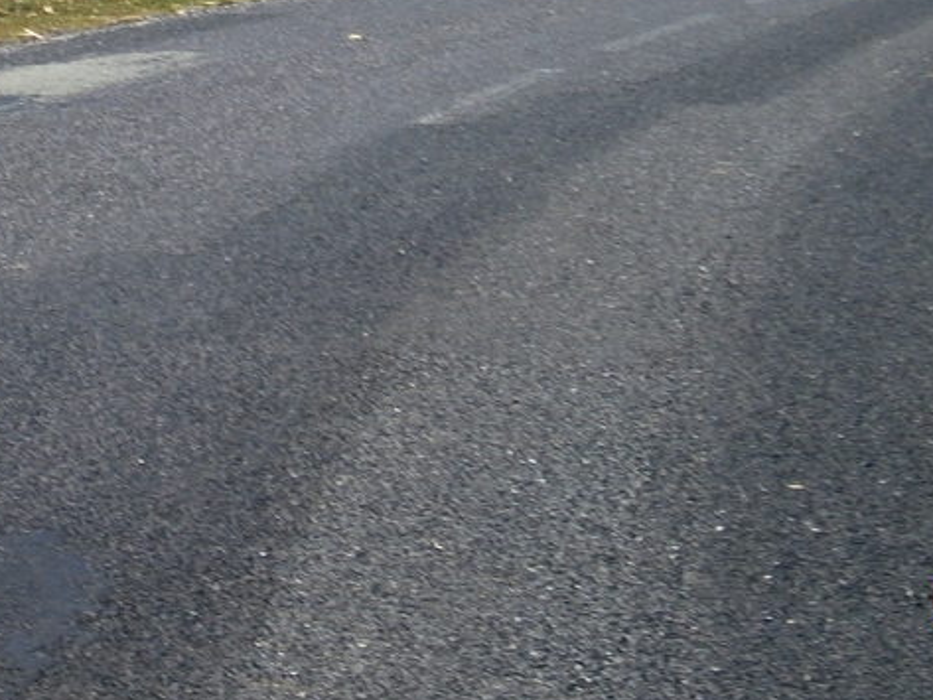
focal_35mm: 169
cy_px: -179
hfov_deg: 11.6
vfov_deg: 8.7
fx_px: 4556
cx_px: 182
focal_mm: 10.7
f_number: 11
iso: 80
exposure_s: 1/60
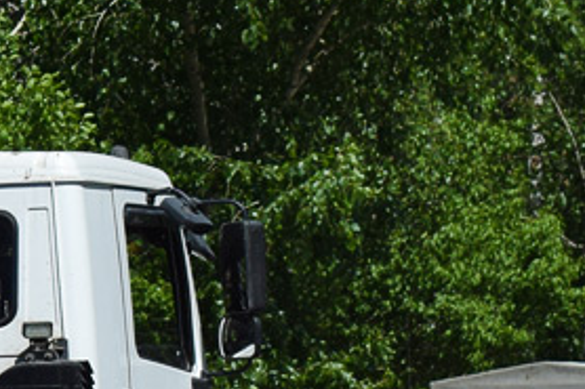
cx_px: -492
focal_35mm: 233
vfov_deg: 5.9
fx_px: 3784
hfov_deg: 8.5
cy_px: 290
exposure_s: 1/1250
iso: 200
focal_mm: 36
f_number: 7.1
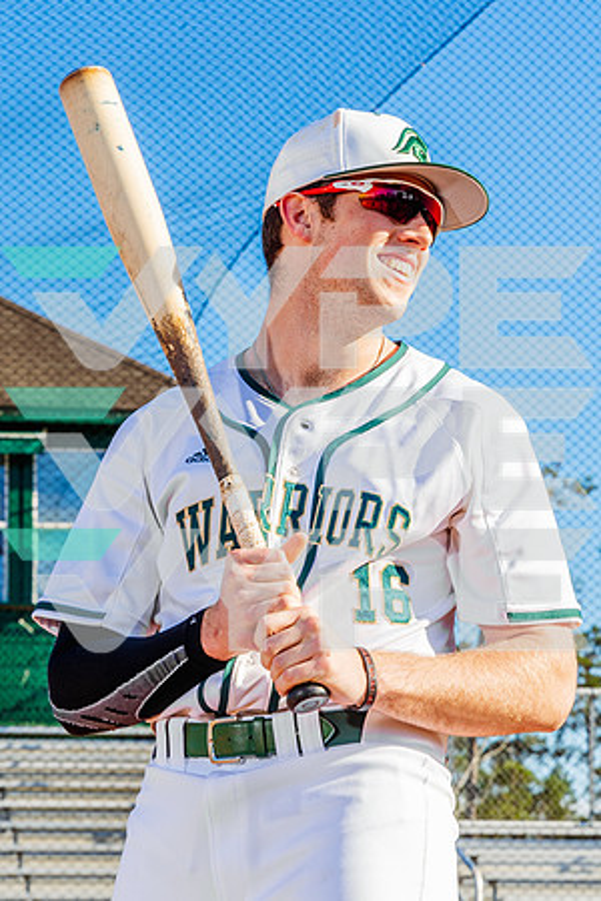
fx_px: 3109
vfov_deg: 16.5
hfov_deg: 11.0
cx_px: 232
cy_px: 463
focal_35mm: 124
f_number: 10
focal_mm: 70
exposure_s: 1/125
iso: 100
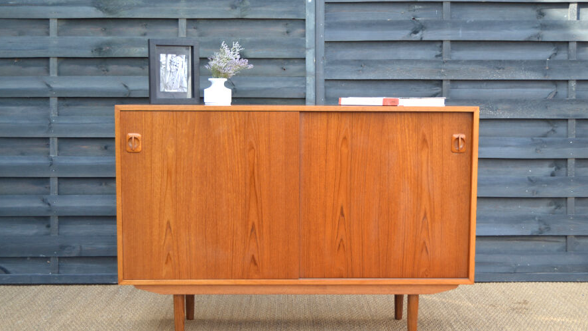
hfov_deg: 40.6
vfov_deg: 23.5
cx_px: 294
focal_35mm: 51
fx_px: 795
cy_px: 184
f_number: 4.5
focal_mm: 32
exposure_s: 1/125
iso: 140
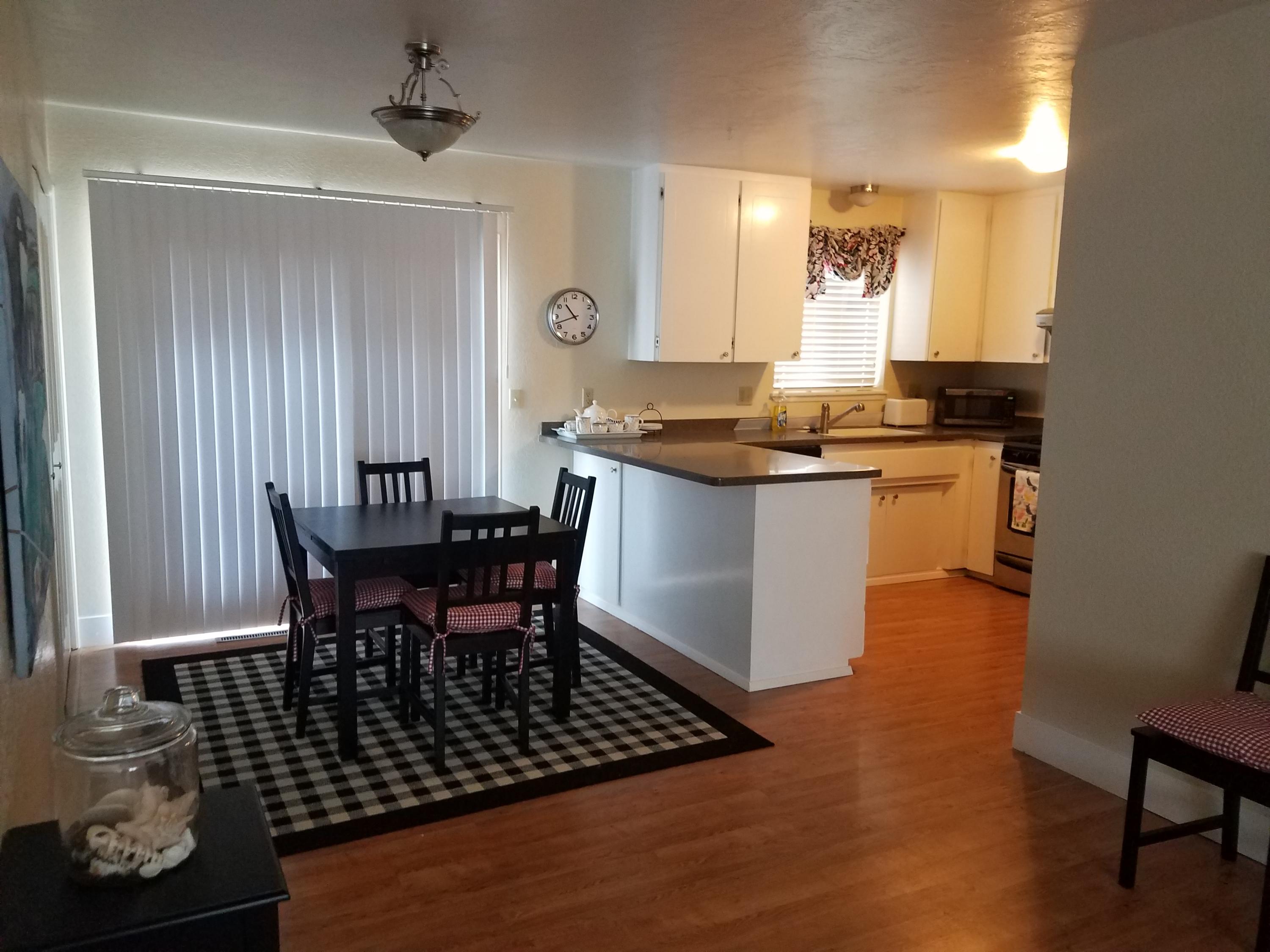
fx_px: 954
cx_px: 635
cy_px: 476
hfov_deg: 67.3
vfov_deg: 53.1
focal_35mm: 26
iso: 160
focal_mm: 4.2
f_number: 1.7
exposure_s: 1/24
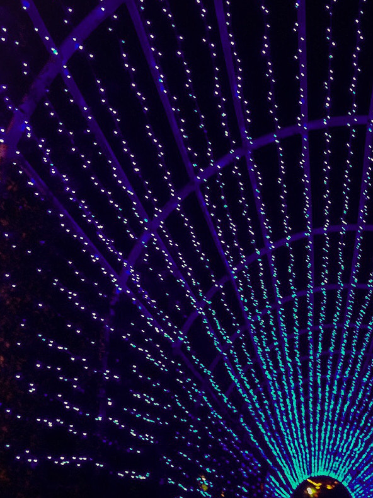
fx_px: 1020
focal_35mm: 71
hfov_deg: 20.2
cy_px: 445
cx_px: 358
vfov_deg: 26.5
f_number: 2.4
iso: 200
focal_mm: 4.28
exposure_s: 1/20
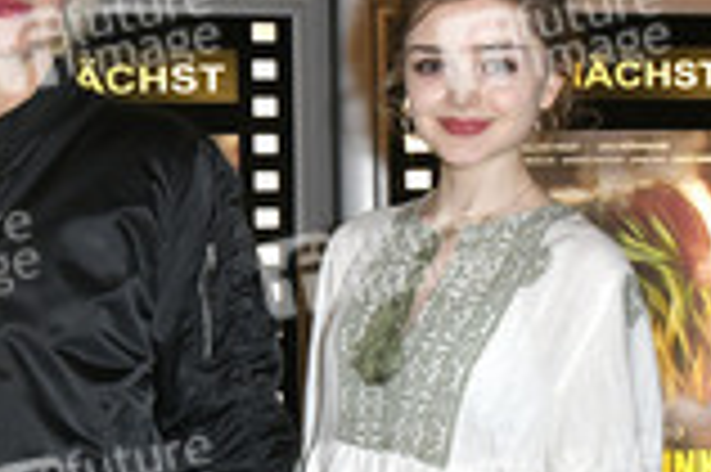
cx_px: -16
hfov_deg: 23.4
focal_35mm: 83
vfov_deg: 16.3
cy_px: 378
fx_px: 1638
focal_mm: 29
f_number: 6.3
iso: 2500
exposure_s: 1/250
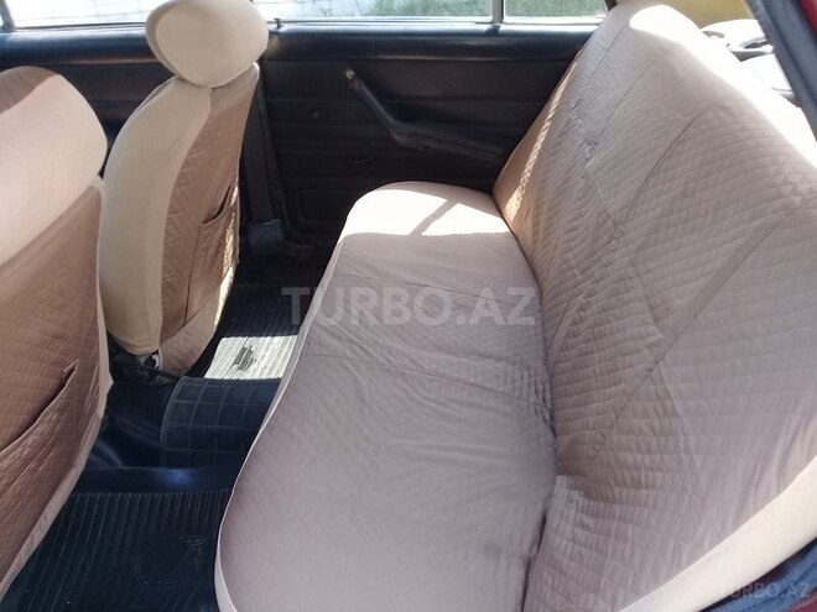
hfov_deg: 58.4
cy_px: 306
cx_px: 408
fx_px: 732
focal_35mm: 31
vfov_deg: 45.4
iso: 64
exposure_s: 1/100
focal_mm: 3.3
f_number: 2.2
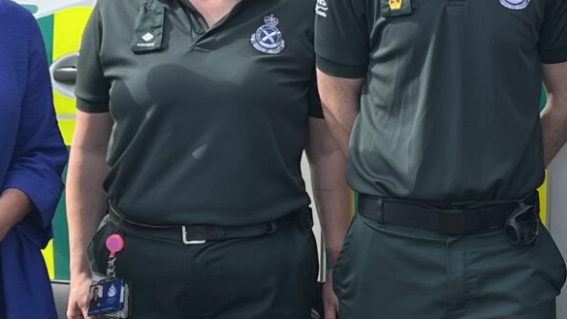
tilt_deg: -2.9
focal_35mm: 124
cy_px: 72
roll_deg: -1.5
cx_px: 633
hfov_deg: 16.7
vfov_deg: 9.8
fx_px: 1864
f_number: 1.5
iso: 50
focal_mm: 5.7
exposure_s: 1/2994
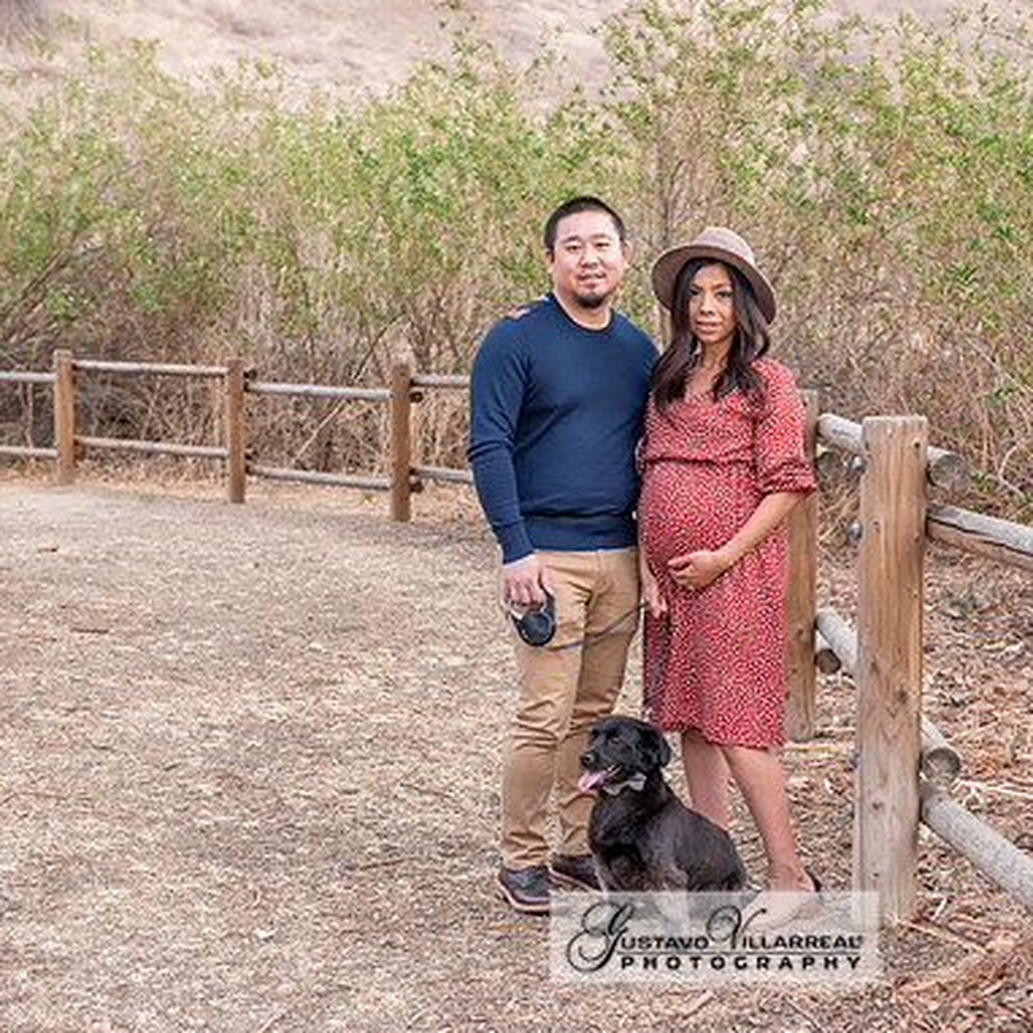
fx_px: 2093
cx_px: 714
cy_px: 518
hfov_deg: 27.5
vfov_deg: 27.7
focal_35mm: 62
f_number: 5
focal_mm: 48
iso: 500
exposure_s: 1/125
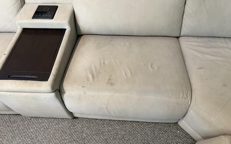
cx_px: 116
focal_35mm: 28
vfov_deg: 44.5
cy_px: 65
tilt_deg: -52.1
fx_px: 176
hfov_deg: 66.5
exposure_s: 1/50
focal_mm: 5.96
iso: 200
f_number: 1.6
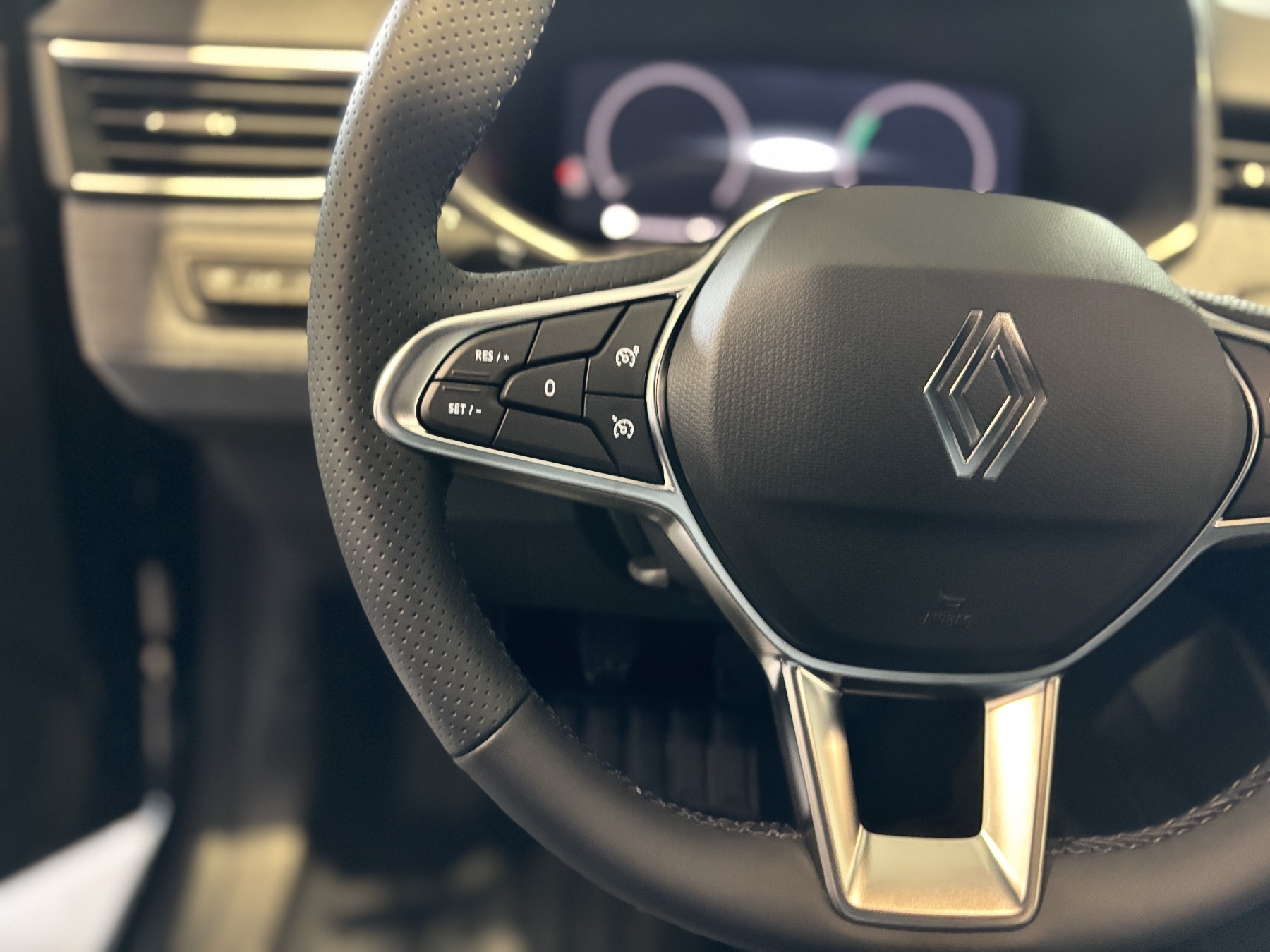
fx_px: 954
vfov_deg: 53.1
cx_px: 635
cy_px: 476
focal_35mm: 26
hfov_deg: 67.3
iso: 800
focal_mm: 5.96
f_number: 1.6
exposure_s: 1/30
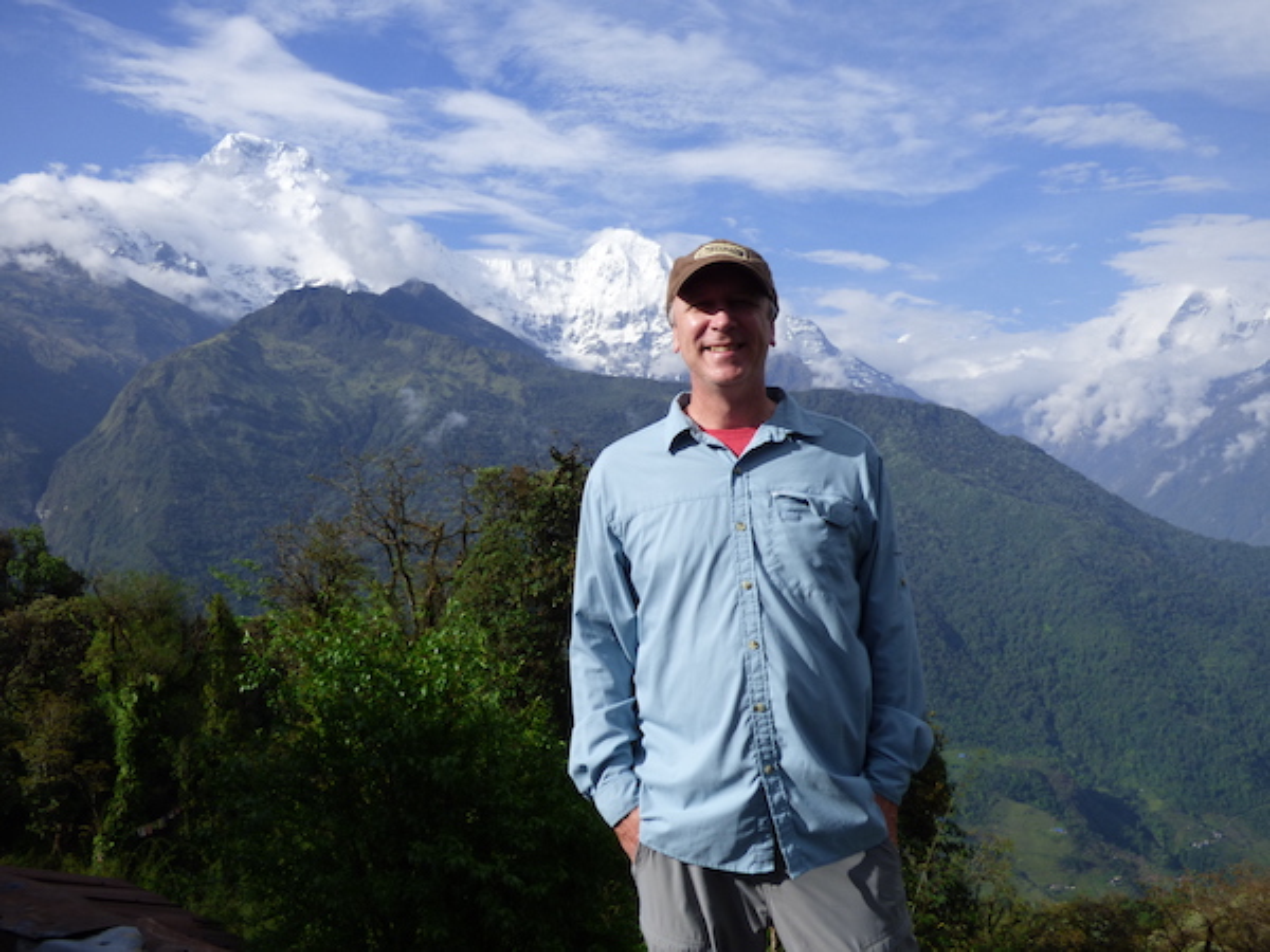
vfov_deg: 41.8
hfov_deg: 54.0
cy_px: 476
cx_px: 635
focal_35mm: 34
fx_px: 1247
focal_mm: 5.97
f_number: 3.4
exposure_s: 1/1600
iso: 100
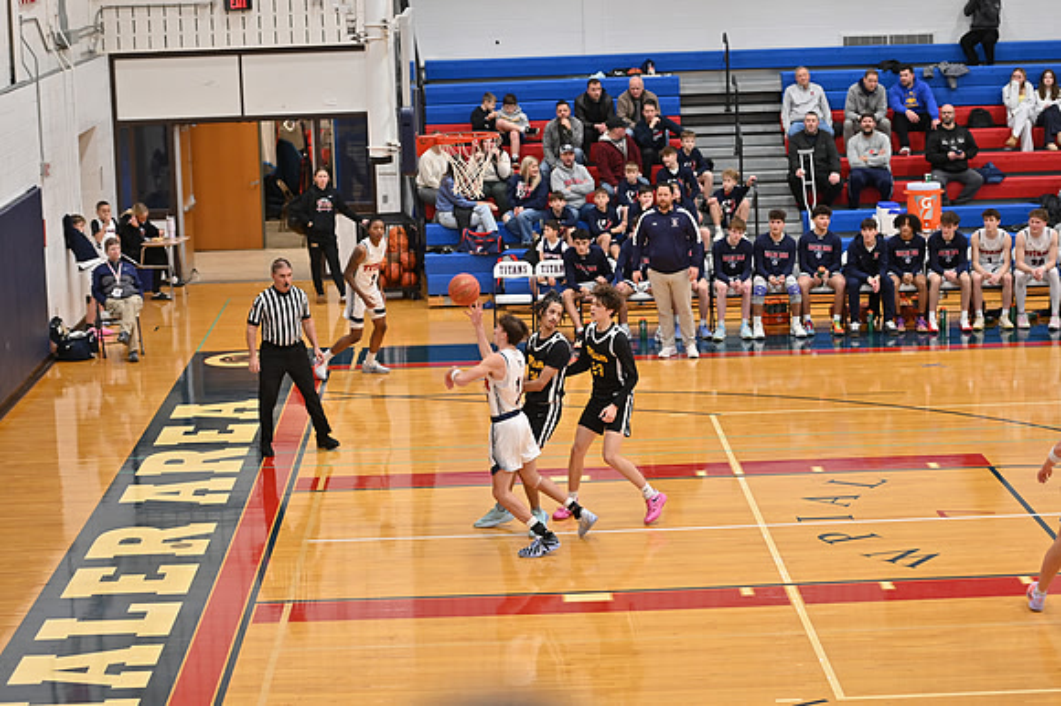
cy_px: 353
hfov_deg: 22.2
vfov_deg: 14.8
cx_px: 530
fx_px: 2710
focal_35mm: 92
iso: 1000
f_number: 4
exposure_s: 1/200
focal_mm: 92
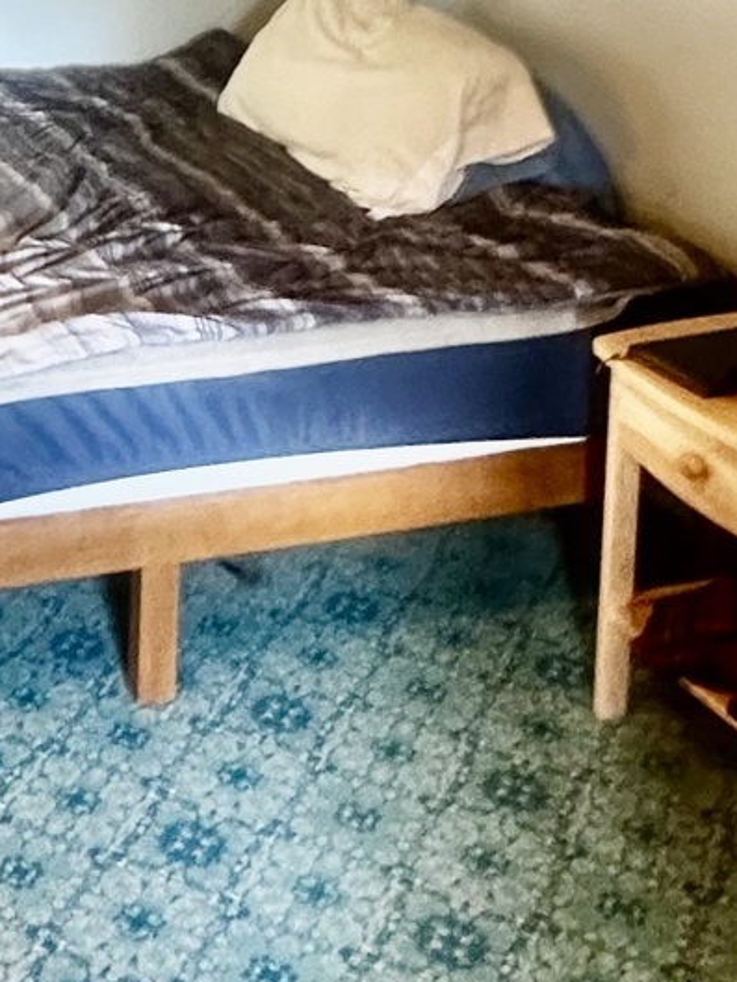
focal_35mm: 61
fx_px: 1731
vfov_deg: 29.4
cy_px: -15
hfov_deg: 22.6
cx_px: -78
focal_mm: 2.22
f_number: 2.2
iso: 800
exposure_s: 1/60
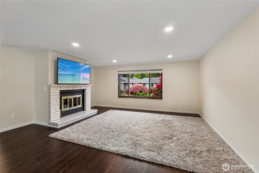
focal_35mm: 15
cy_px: 86
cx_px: 130
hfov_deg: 100.4
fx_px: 108
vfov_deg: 77.4
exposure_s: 1/13
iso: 250
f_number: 9
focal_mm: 10
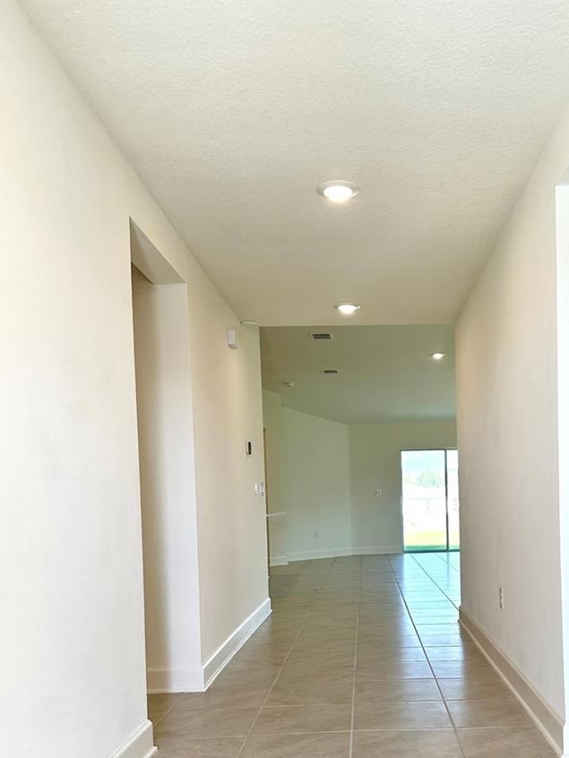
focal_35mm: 34
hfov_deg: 41.1
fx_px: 745
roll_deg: -0.5
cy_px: 517
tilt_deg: -1.9
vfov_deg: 52.7
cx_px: 389
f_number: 1.78
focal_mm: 6.86
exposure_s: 1/251
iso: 80
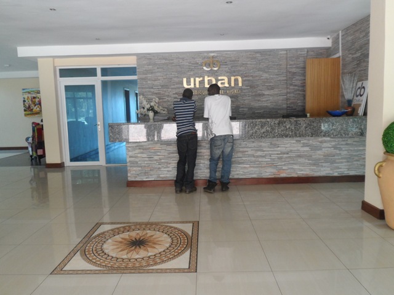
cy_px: 148
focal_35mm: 28
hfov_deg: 63.4
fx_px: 319
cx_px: 197
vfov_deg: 49.7
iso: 240
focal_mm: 4.9
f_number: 3.1
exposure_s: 1/30
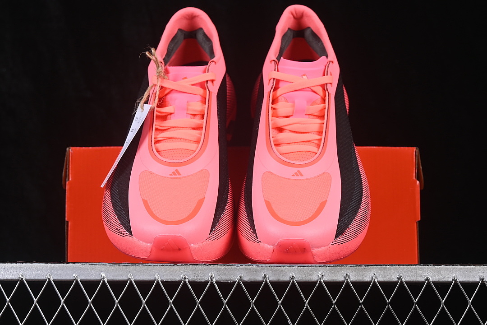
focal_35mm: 75
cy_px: 162
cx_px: 244
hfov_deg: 27.0
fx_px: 1015
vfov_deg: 18.2
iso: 160
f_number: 8
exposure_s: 1/80
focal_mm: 50
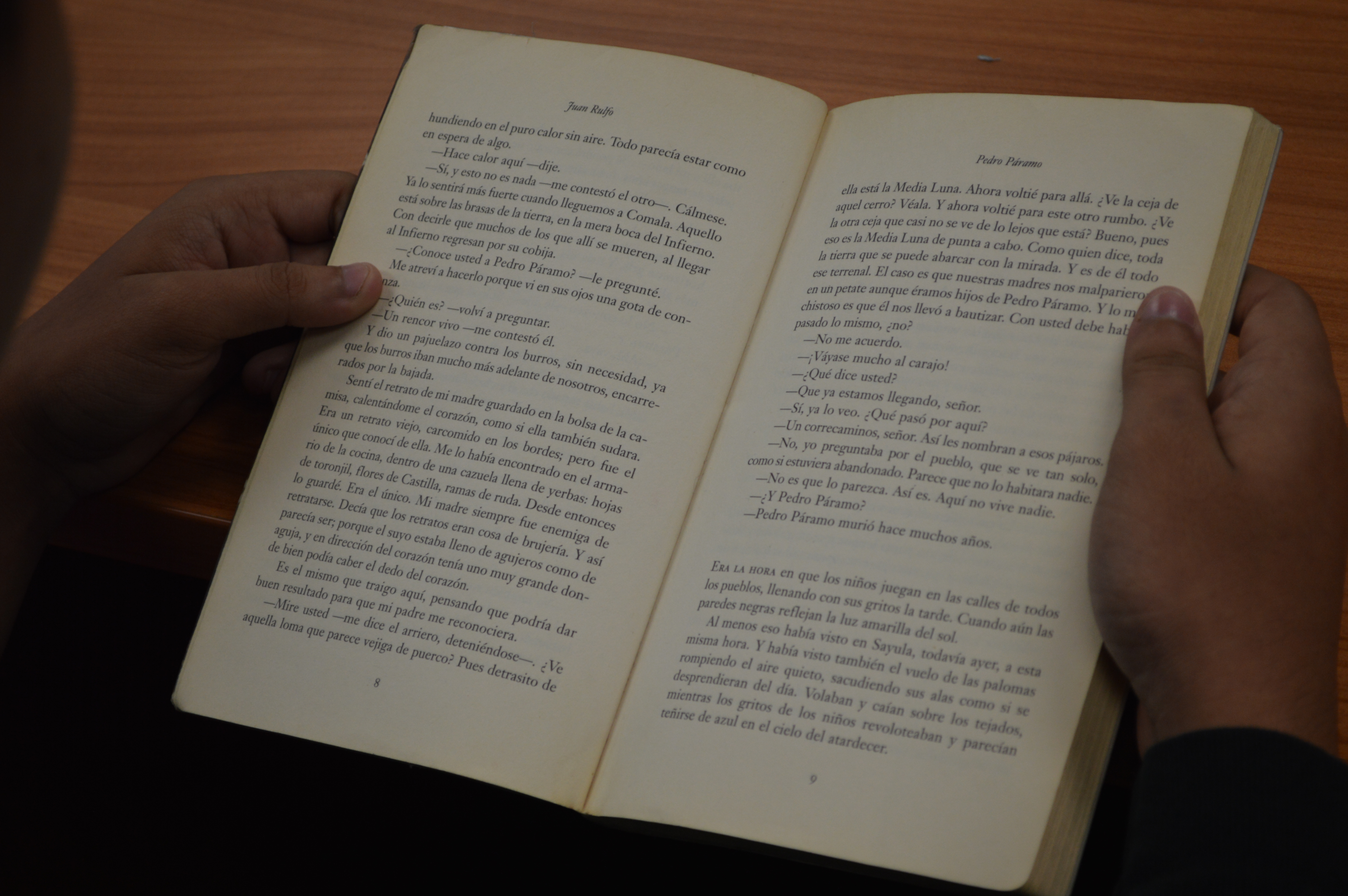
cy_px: 448
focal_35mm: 82
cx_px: 674
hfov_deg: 24.6
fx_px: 3086
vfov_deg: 16.5
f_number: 5.6
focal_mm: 55
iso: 400
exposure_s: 1/30
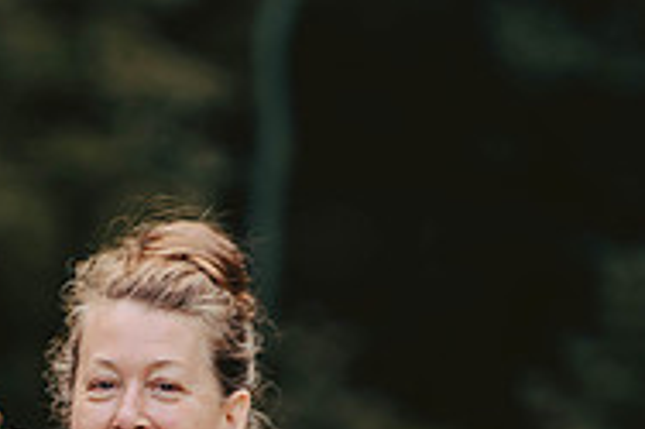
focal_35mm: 617
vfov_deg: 2.2
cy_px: 578
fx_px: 11045
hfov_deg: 3.3
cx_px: -124
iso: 250
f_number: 3.5
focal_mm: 200
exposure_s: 1/125
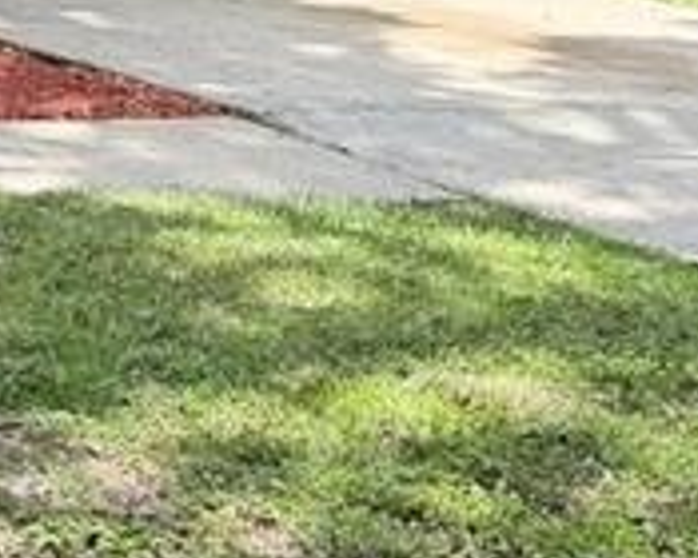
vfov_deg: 10.6
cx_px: -578
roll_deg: -0.6
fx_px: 2830
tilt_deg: -0.4
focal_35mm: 137
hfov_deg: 12.7
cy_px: -458
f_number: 1.78
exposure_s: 1/772
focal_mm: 6.76
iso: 100
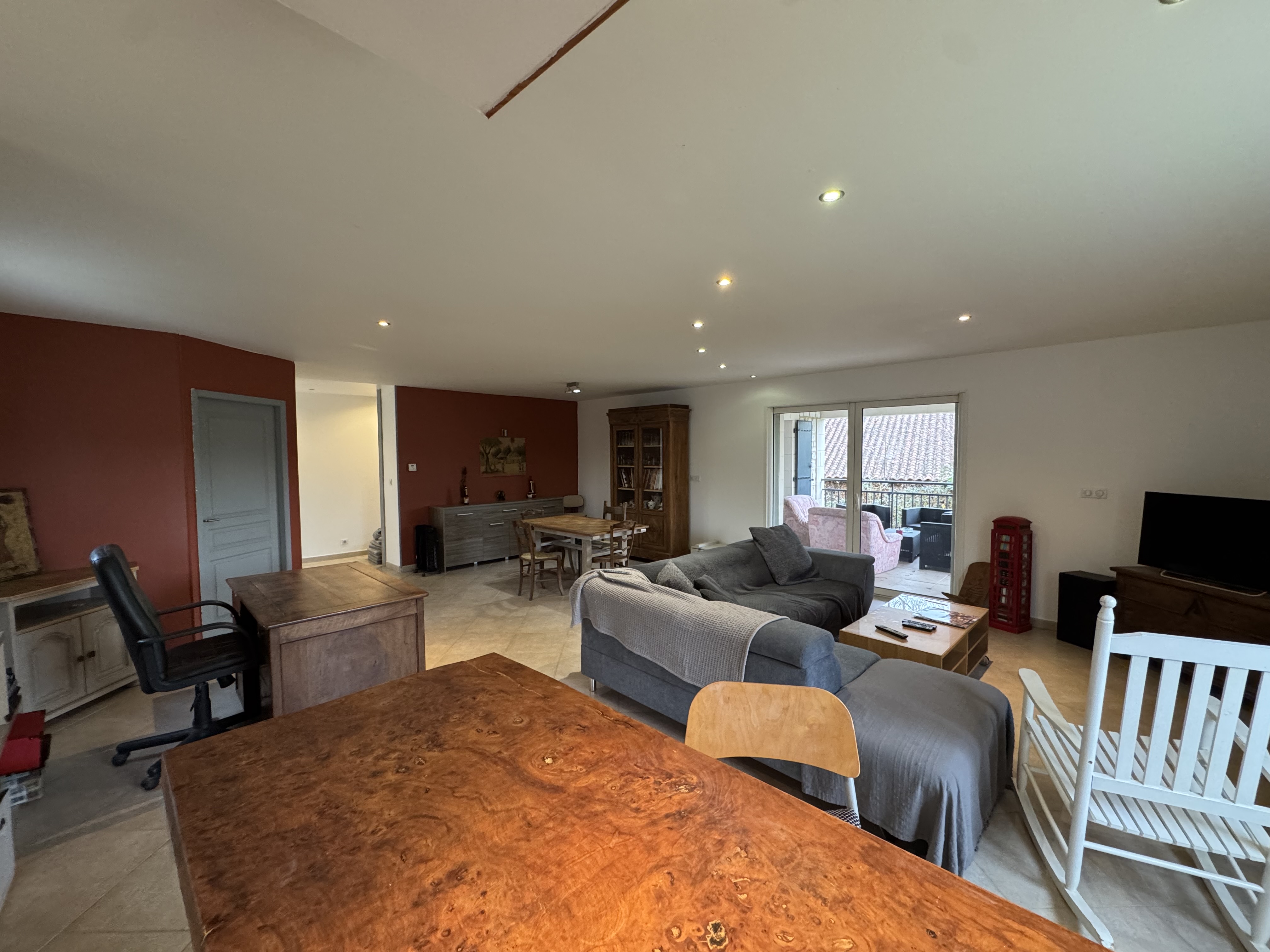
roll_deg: +0.7
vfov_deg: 85.7
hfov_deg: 102.1
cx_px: 635
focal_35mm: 14
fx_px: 514
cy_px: 476
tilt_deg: -2.3
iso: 400
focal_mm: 2.22
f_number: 2.2
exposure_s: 1/50
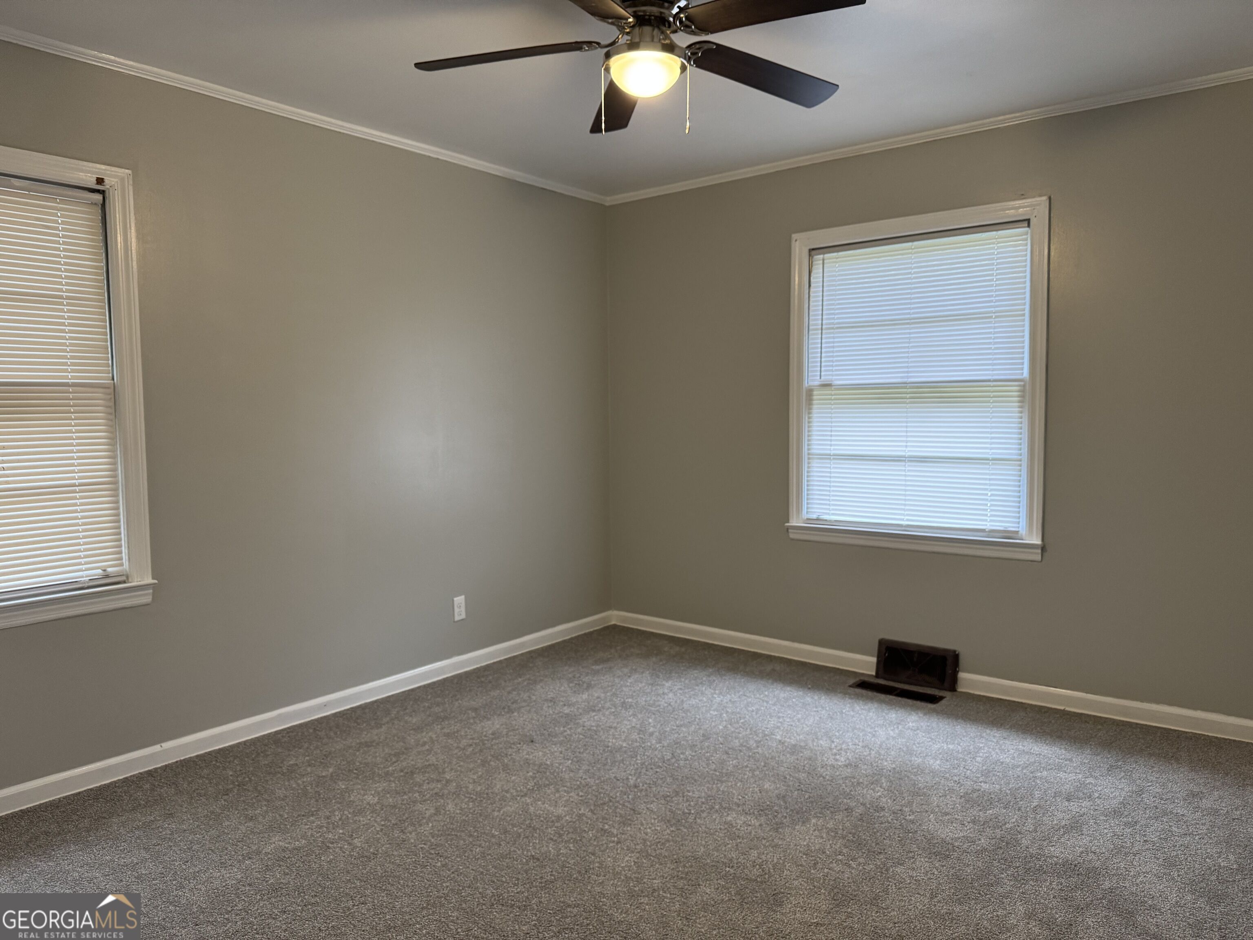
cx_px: 626
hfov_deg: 71.6
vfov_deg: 56.8
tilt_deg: -4.5
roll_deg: +0.5
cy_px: 470
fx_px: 869
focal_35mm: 24
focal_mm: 6.76
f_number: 1.78
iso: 250
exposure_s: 1/60
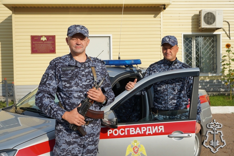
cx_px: 117
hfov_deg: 41.1
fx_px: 312
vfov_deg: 28.1
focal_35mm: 48
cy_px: 78
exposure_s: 1/800
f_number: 4.5
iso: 100
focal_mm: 32
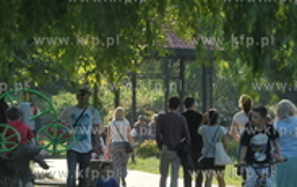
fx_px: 3064
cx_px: 196
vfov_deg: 3.5
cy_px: 107
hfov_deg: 5.5
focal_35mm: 378
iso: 400
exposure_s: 1/800
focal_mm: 170
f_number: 6.3
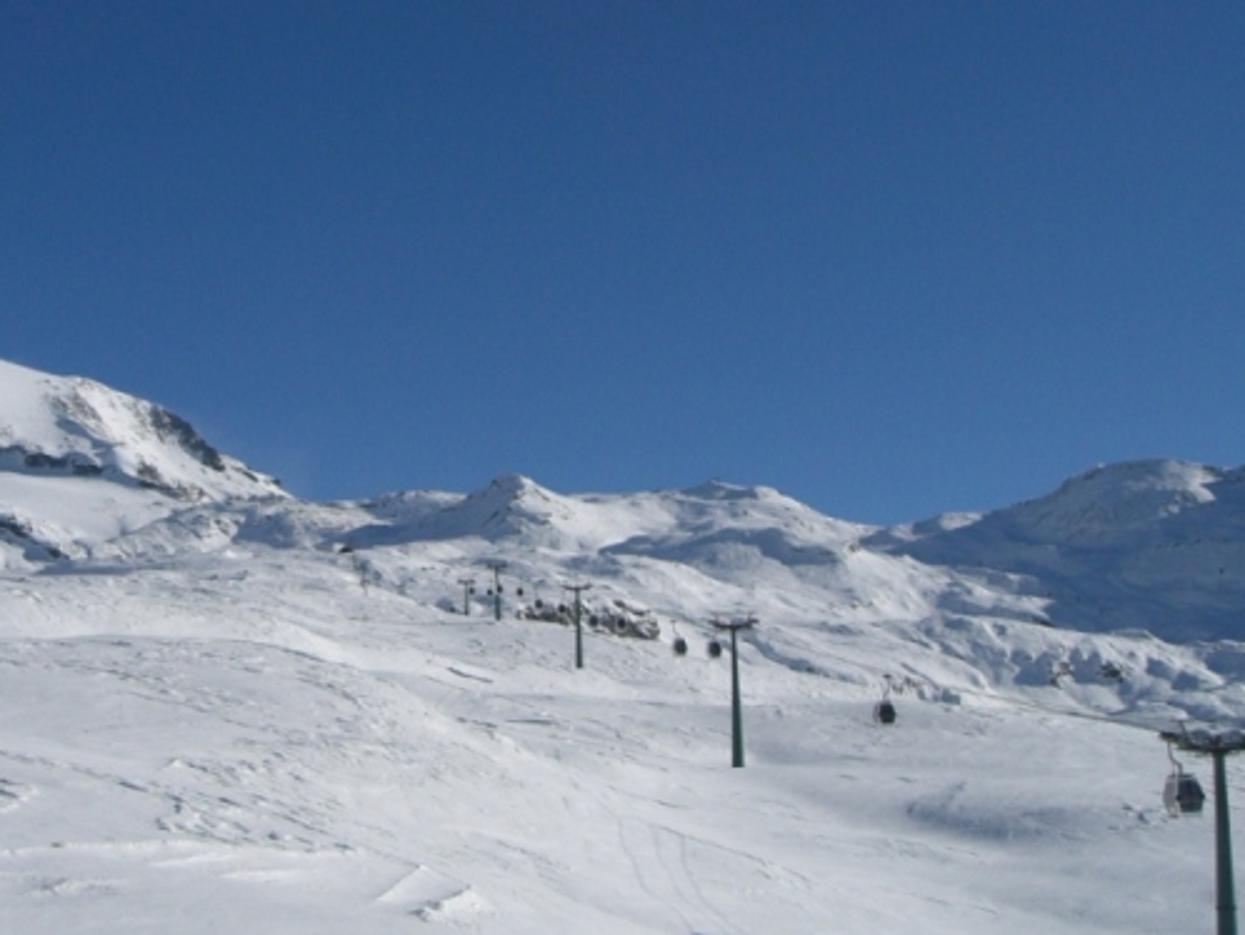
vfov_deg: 24.0
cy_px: 330
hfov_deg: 31.1
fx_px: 2195
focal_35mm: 61
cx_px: 310
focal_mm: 6.3
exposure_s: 1/2000
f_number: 4.4
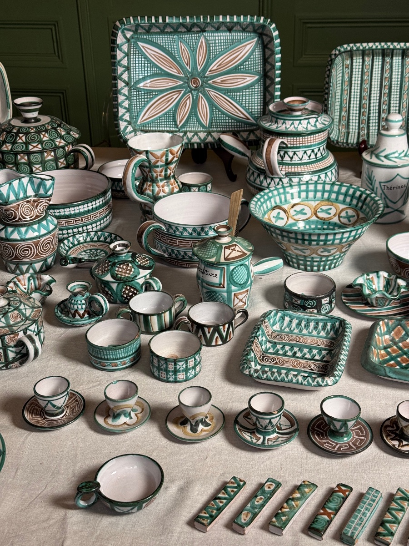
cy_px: 273
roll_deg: +2.5
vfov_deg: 39.7
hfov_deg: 30.3
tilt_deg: -29.2
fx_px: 756
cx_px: 204
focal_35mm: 48
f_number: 1.78
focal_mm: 6.76
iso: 80
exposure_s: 1/50
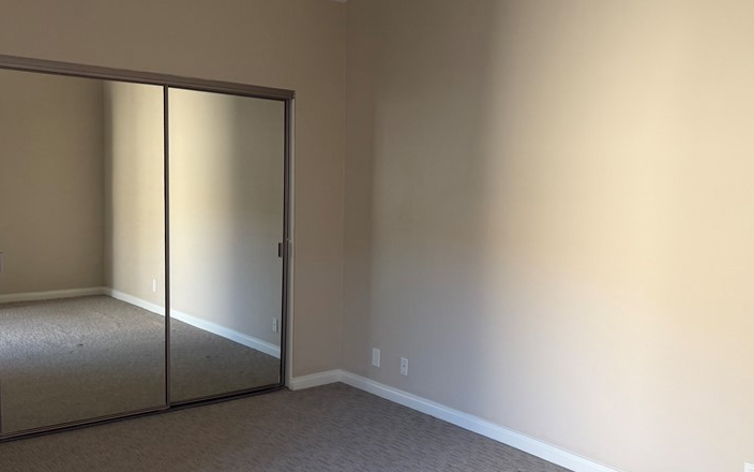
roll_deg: -2.0
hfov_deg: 52.0
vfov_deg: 34.4
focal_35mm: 37
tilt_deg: -6.2
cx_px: 485
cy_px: 255
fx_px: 760
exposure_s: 1/121
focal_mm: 6.76
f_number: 1.78
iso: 160
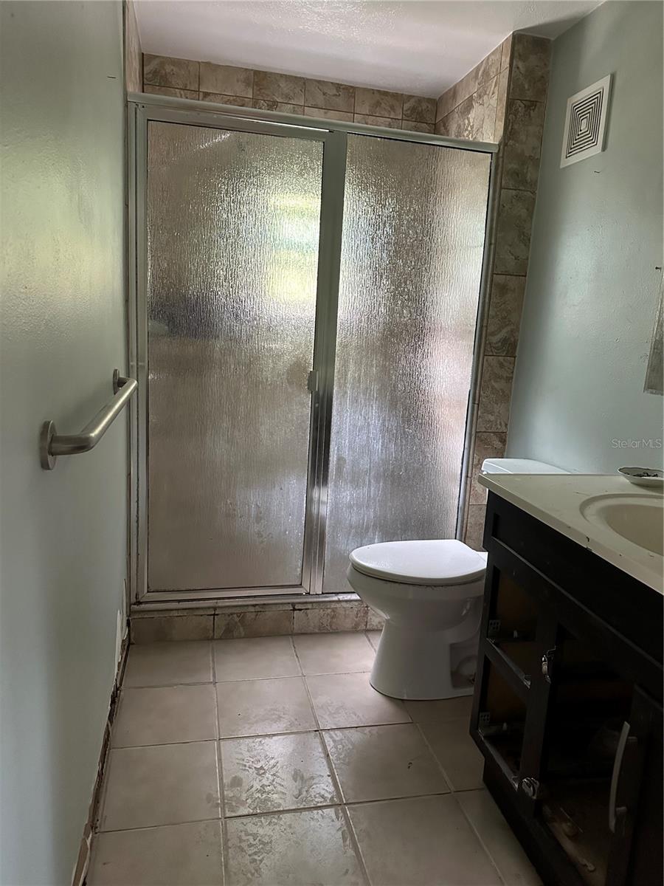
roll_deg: -3.8
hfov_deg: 56.8
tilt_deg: -10.5
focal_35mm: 24
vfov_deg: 71.6
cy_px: 443
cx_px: 332
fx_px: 614
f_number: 1.78
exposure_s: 1/60
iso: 800
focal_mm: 6.86
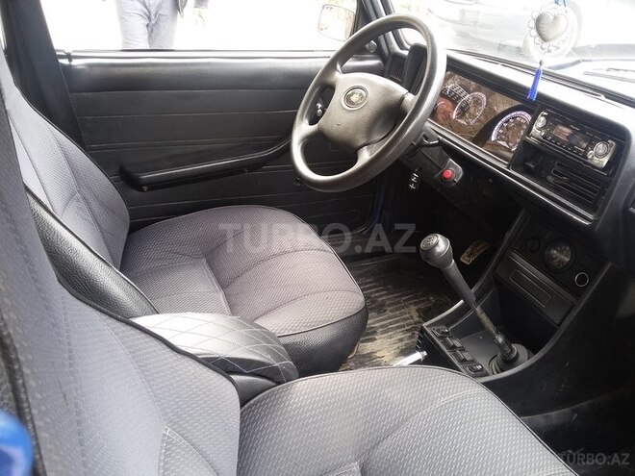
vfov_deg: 45.4
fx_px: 569
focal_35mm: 31
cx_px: 318
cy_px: 238
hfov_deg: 58.4
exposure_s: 1/33
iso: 64
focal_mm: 3.3
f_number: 2.2
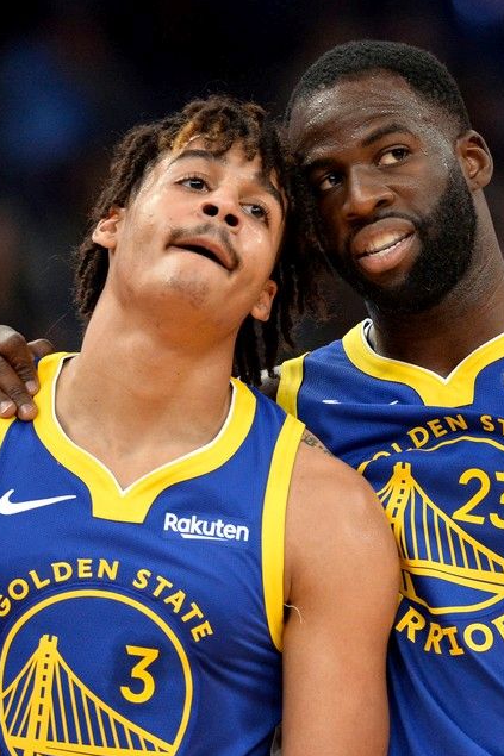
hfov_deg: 2.1
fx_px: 14056
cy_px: 471
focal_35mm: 669
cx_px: 325
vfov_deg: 3.1
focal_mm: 340
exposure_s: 1/1000
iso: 2500
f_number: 4
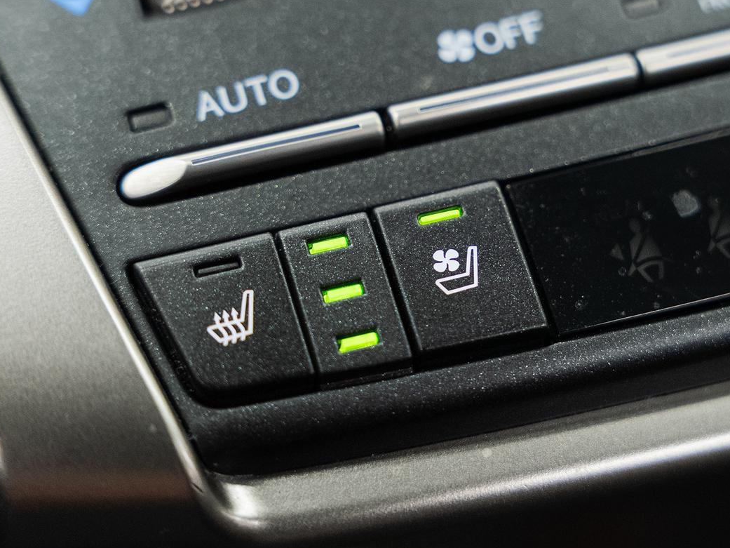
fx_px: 1793
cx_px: 456
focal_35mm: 85
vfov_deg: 17.3
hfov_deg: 23.0
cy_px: 187
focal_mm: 44.4
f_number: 3.2
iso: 1000
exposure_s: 1/60
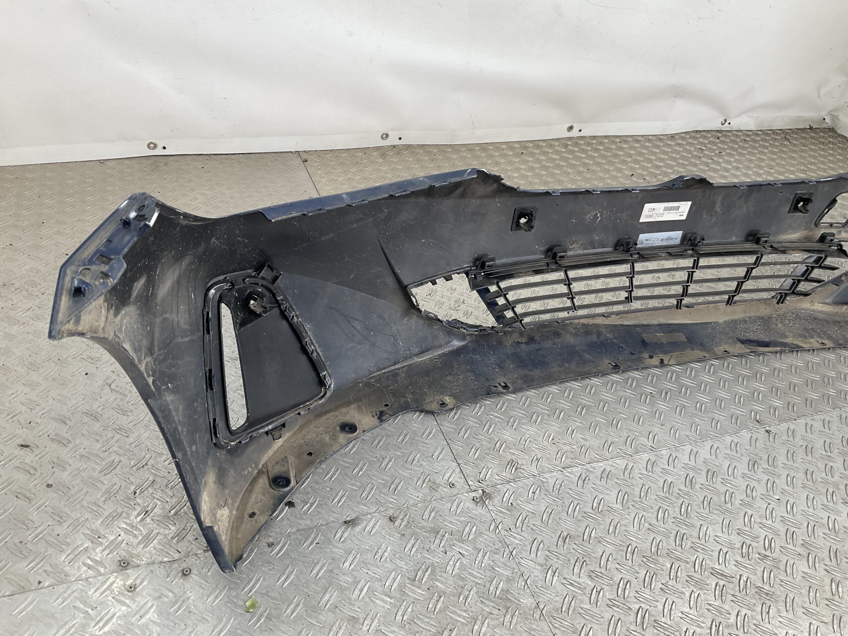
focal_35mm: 29
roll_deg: -10.3
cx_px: 424
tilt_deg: -37.4
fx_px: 710
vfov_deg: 48.2
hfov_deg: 61.7
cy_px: 318
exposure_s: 1/106
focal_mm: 3
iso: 16
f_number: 1.8
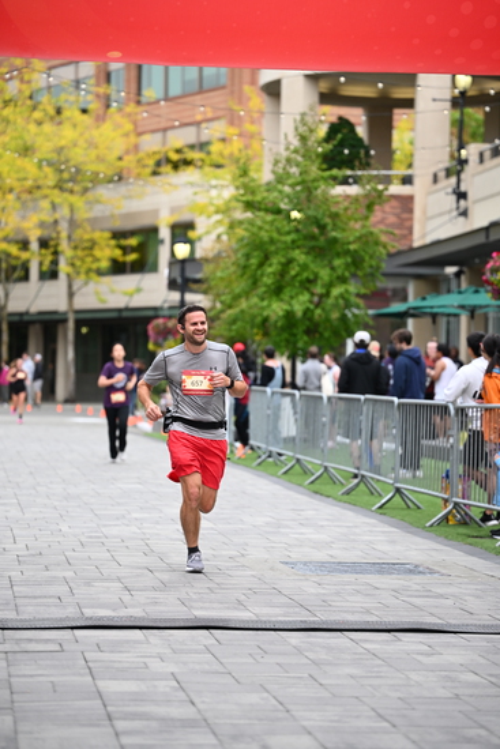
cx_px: 250
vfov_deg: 19.6
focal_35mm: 104
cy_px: 374
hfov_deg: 13.2
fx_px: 2165
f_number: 2.8
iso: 640
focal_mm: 104
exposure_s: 1/2000
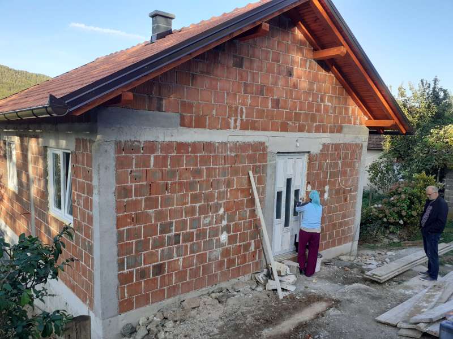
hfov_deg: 65.3
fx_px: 353
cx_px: 226
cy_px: 170
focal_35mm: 27
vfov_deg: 51.4
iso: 40
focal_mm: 3.6
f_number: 1.9
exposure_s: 1/285
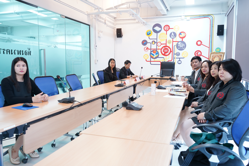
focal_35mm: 29
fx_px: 201
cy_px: 83
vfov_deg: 45.0
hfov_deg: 63.7
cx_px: 124
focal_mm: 29
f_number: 5.6
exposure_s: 1/15
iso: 800
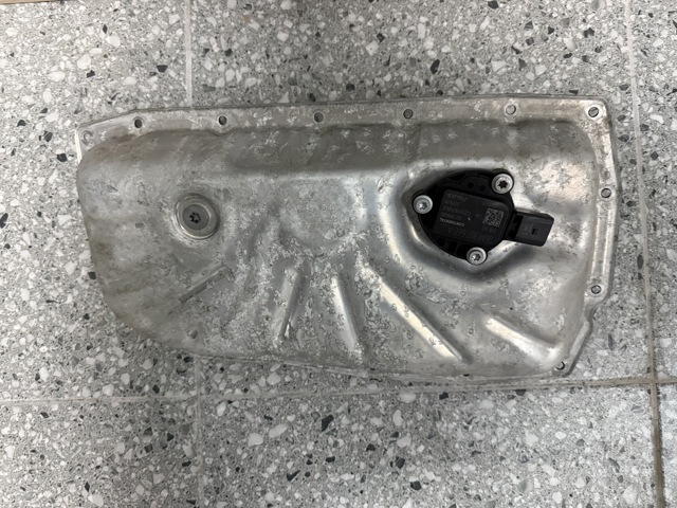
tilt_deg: -87.3
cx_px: 338
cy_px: 254
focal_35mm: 24
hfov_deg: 71.6
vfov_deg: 56.8
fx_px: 469
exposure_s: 1/50
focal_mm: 6.76
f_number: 1.78
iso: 800
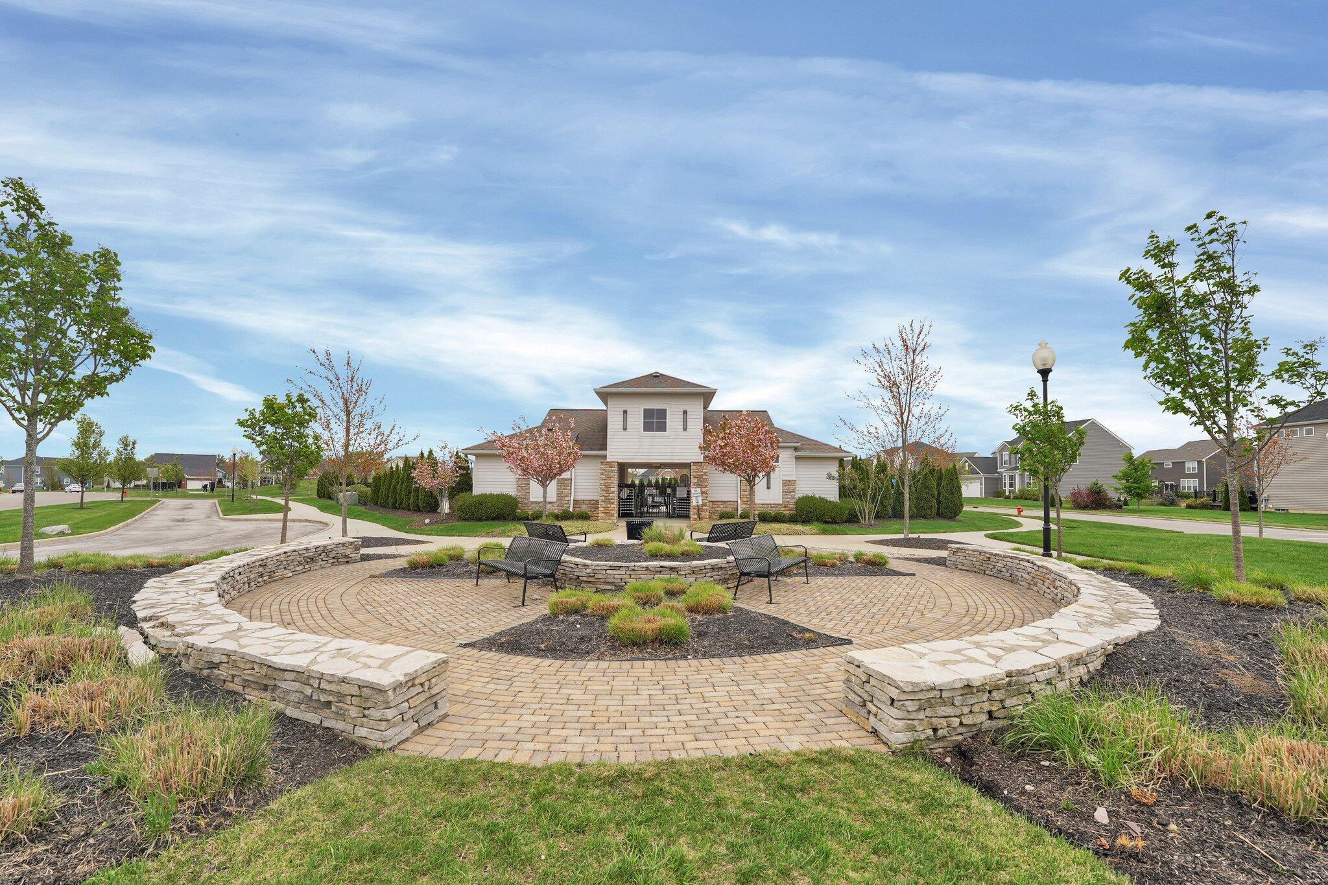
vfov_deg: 81.2
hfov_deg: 104.3
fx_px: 516
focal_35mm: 14
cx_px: 664
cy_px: 442
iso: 125
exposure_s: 1/200
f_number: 6.3
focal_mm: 14
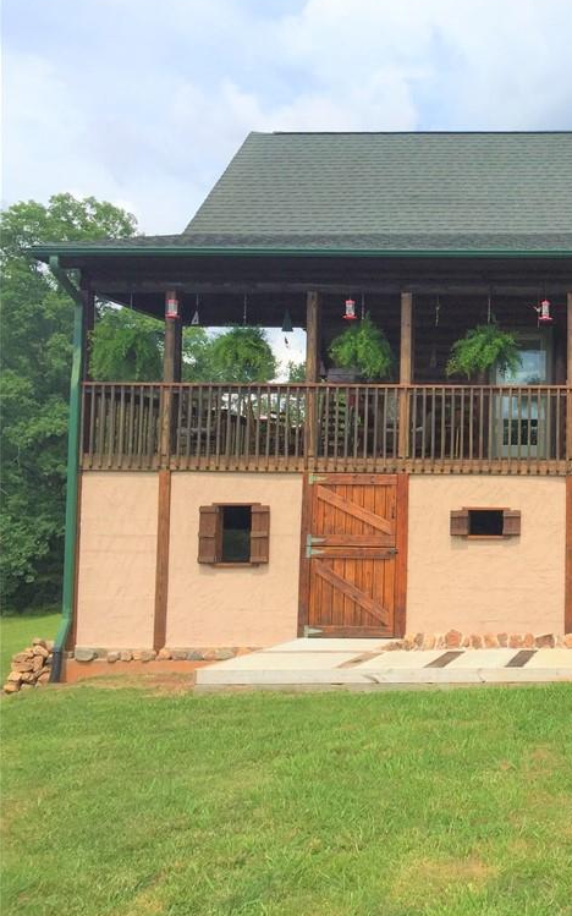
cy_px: 456
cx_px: 625
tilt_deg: -0.5
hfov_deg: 27.9
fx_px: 1048
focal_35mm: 42
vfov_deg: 47.2
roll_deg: -1.6
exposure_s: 1/2083
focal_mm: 4.15
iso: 32
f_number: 2.2
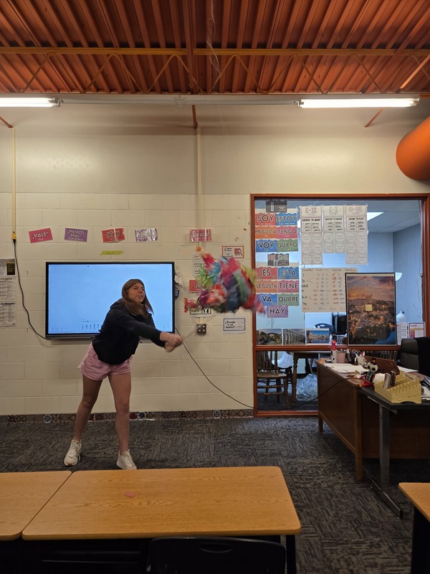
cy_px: 287
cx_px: 215
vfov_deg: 73.9
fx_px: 381
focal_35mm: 23
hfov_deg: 58.9
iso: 125
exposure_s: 1/120
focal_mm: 5.4
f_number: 1.8
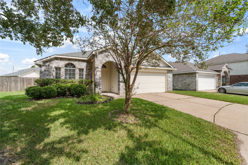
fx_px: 110
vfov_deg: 73.7
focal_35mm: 16
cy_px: 82
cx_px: 124
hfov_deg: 96.7
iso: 250
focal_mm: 16
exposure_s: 1/320
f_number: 9
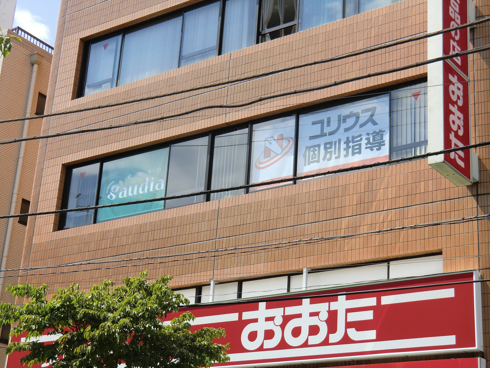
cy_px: 184
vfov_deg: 22.6
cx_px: 245
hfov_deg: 29.8
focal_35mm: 65
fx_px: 920
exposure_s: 1/250
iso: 64
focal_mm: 11.6
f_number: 4.4
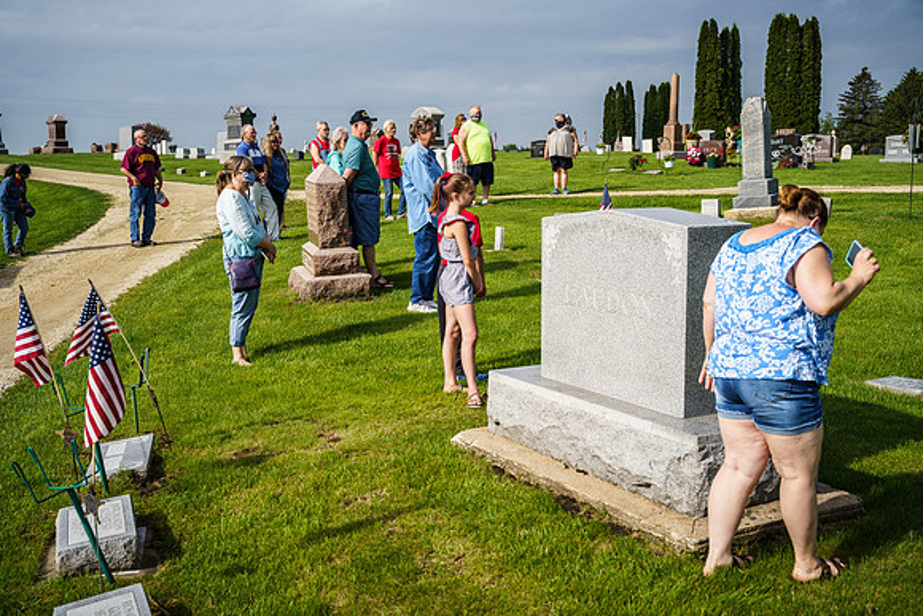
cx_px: 462
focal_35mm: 42
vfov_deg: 32.0
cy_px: 308
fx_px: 1074
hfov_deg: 46.5
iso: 200
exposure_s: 1/2000
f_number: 4.5
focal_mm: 41.4
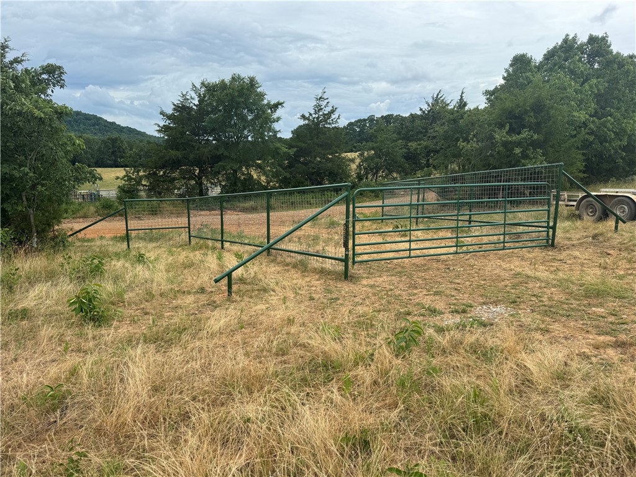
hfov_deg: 71.6
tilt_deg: -12.0
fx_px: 441
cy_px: 238
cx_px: 318
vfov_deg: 56.8
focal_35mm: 24
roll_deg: -1.1
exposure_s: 1/2833
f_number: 1.78
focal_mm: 6.76
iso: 80
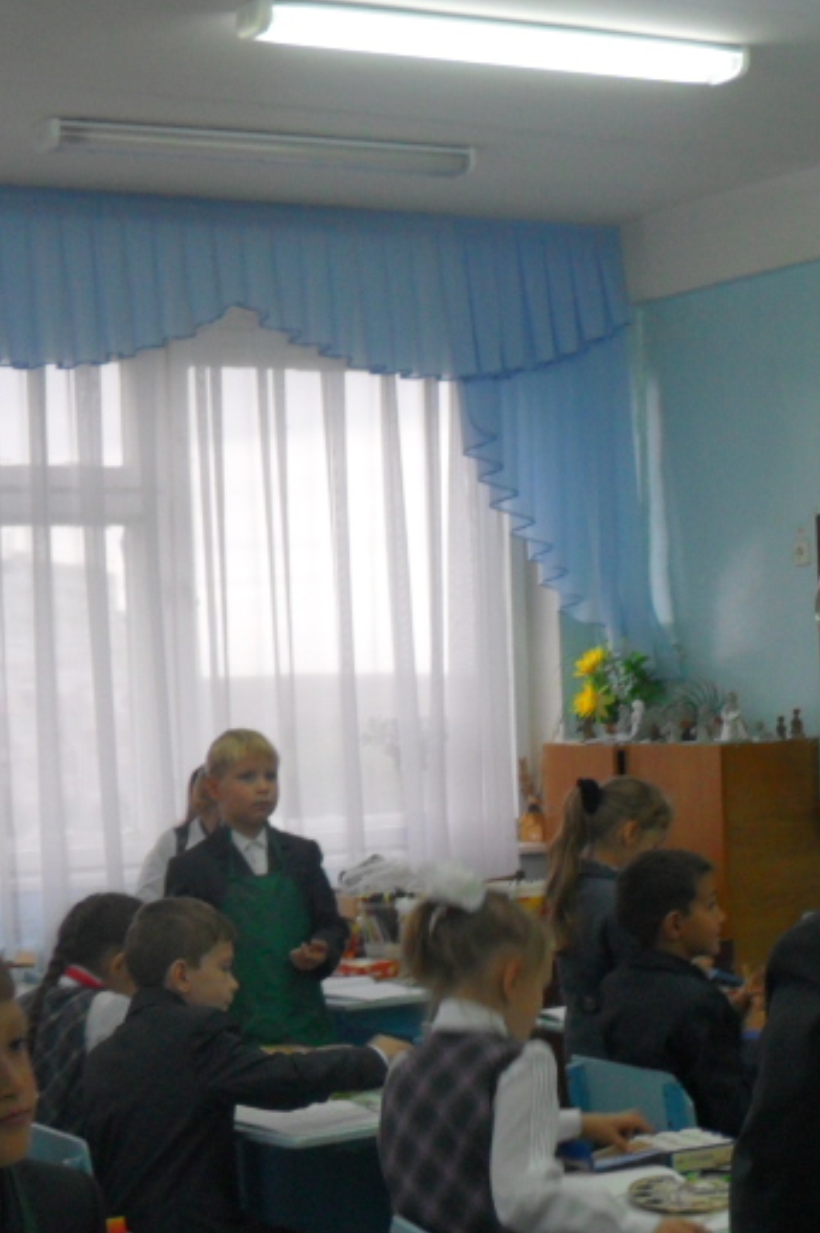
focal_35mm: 73
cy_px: 693
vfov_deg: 27.7
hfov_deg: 18.4
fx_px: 2497
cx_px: 724
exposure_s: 1/45
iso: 100
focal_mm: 6.2
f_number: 2.8
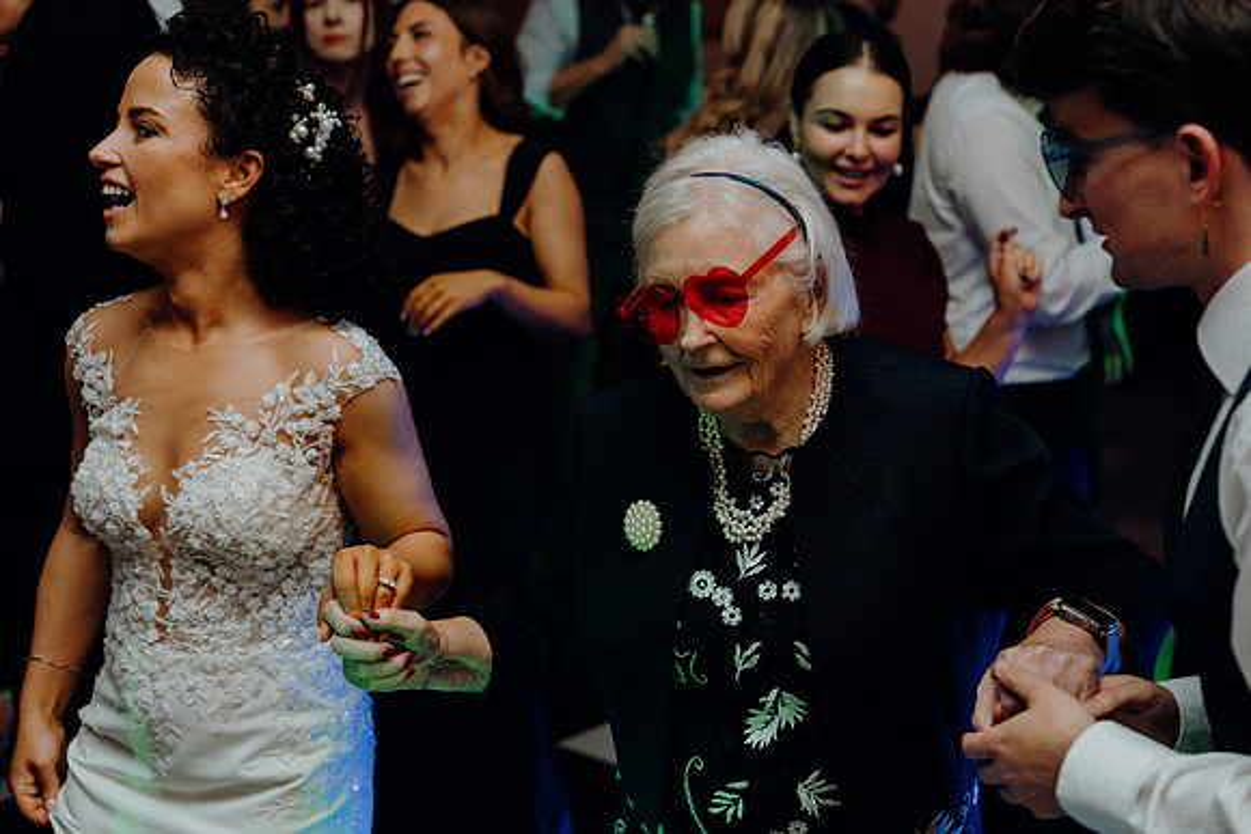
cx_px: 626
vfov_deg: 23.8
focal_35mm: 57
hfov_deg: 35.0
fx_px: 1981
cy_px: 417
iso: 2500
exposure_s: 1/160
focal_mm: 57
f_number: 3.5
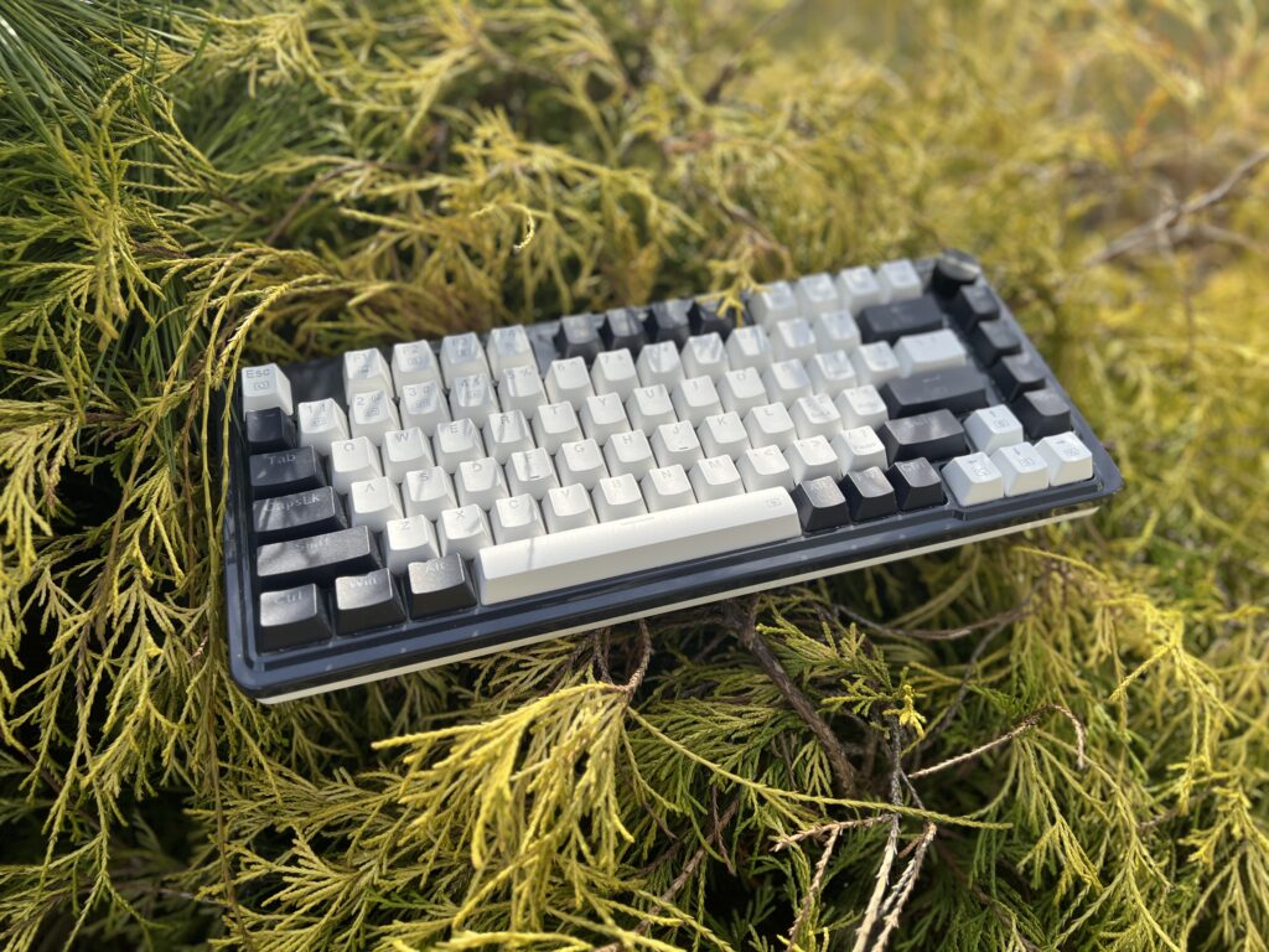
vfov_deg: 53.1
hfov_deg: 67.3
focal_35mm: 26
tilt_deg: -53.6
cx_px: 634
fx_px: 953
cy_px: 476
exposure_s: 1/2252
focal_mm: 5.7
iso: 50
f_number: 1.5
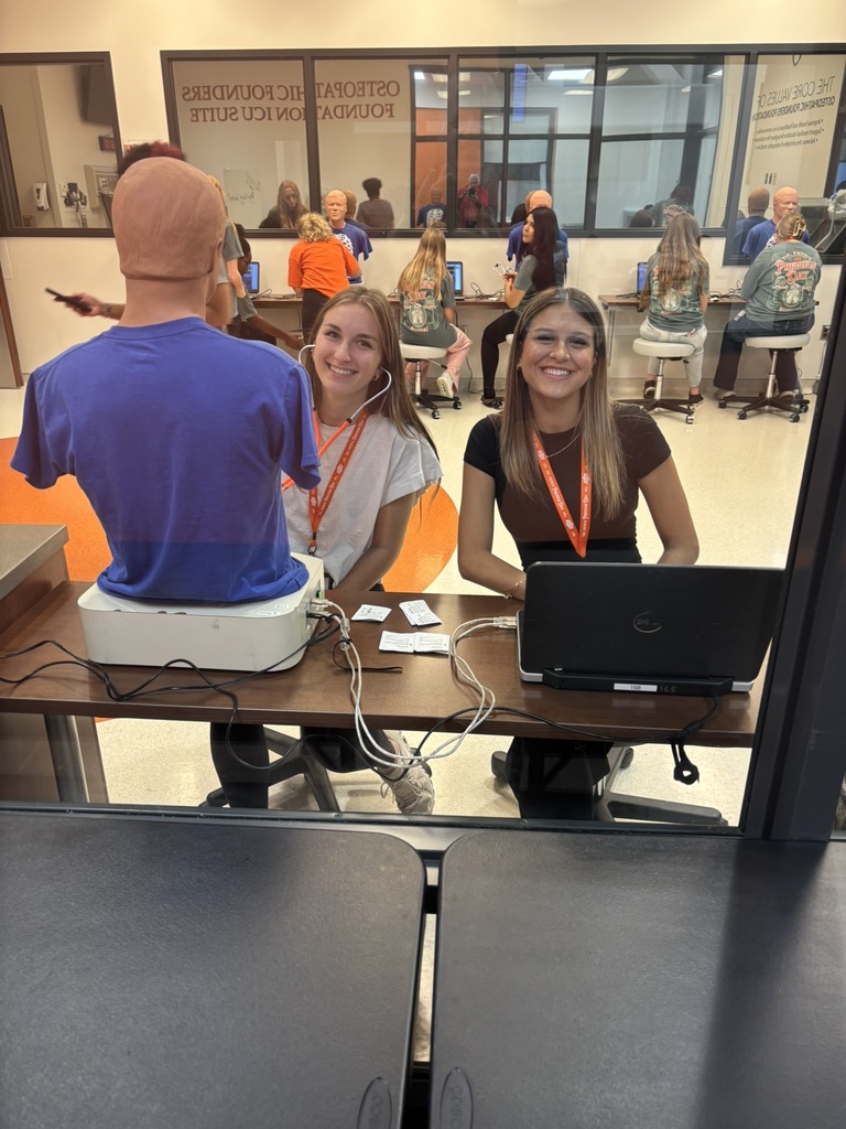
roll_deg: -0.4
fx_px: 847
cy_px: 564
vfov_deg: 67.3
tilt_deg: -22.8
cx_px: 423
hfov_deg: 53.1
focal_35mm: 26
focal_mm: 5.96
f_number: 1.6
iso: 100
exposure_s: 1/43
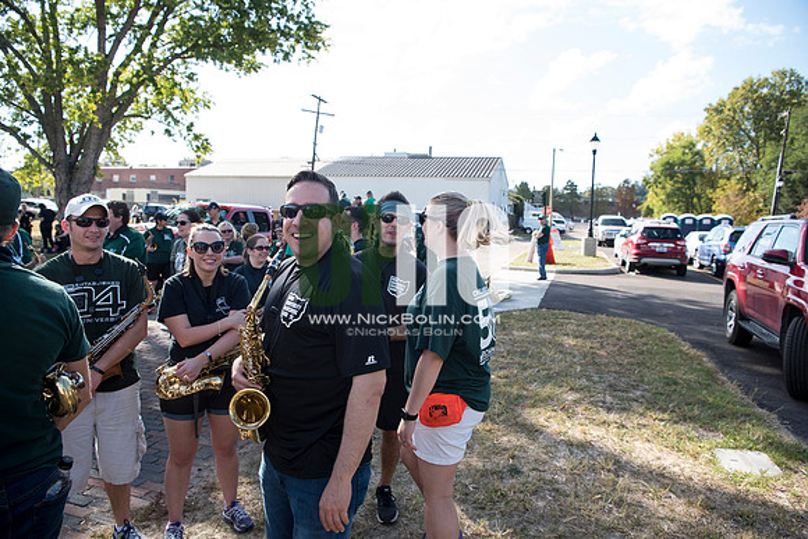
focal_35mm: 24
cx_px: 404
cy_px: 270
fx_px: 539
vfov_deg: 53.2
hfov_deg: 73.7
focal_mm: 24
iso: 250
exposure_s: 1/500
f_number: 4.5
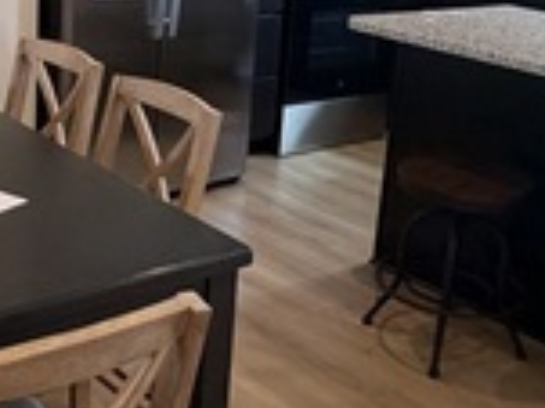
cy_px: 83
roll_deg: -3.2
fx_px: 975
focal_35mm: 62
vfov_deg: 23.3
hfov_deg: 31.1
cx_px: 208
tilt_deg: -12.4
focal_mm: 2.22
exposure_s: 1/120
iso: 250
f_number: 2.2
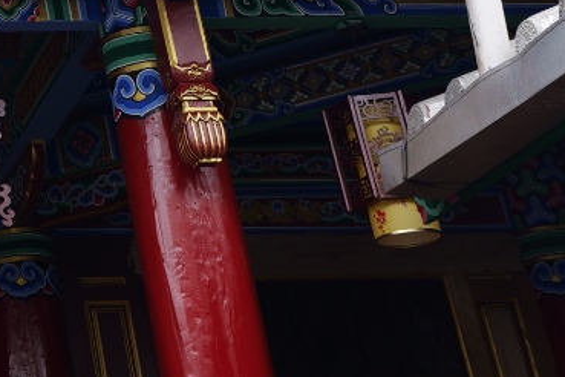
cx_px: -413
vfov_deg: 11.7
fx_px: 1632
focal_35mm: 104
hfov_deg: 16.7
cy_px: -391
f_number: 4.5
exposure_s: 1/125
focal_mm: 24
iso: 100
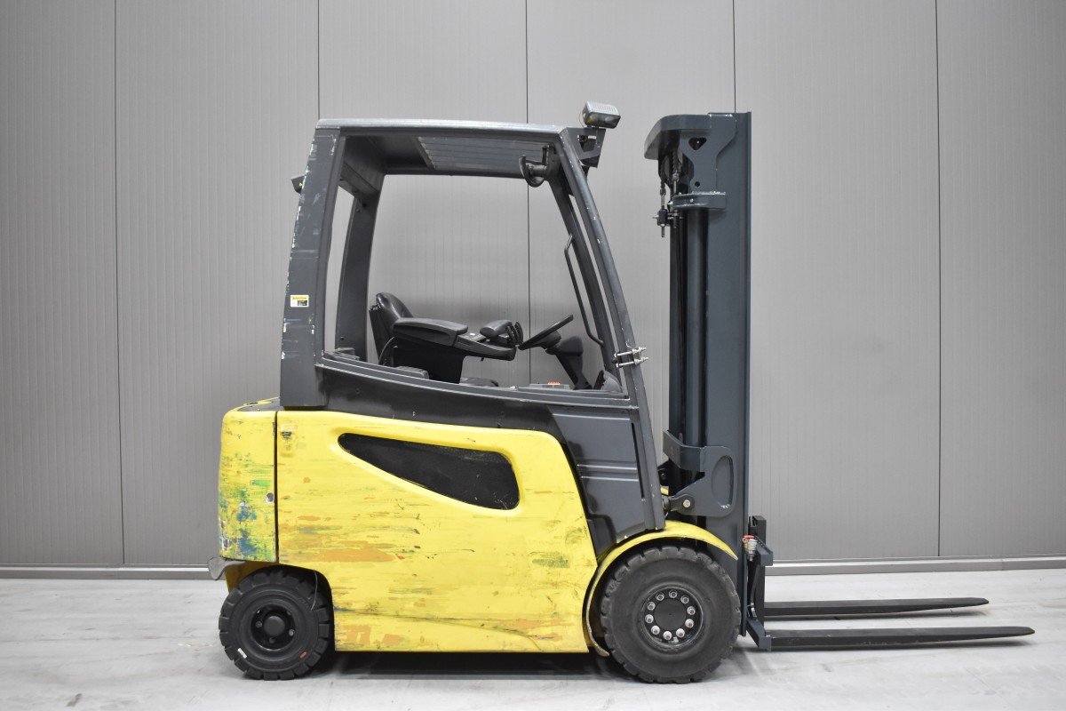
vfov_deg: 40.0
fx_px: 977
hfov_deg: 57.2
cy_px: 356
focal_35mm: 33
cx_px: 533
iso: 1600
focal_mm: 22
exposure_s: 1/50
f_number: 4
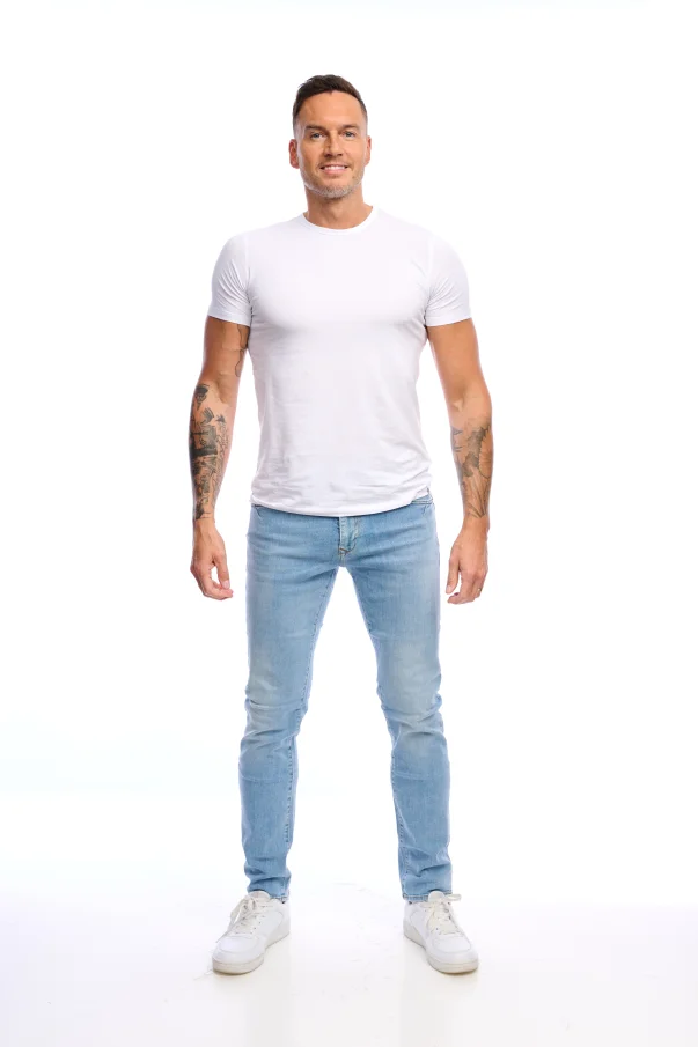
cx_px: 349
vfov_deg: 42.8
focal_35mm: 46
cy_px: 524
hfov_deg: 29.2
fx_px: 1338
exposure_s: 1/160
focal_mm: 46
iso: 160
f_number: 8
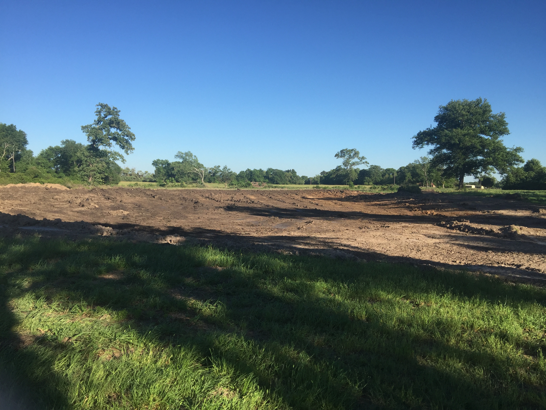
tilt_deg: -3.2
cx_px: 273
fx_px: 457
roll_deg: -0.5
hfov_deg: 61.7
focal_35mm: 29
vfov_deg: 48.2
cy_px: 205
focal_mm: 4.15
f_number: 2.2
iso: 32
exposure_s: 1/1364
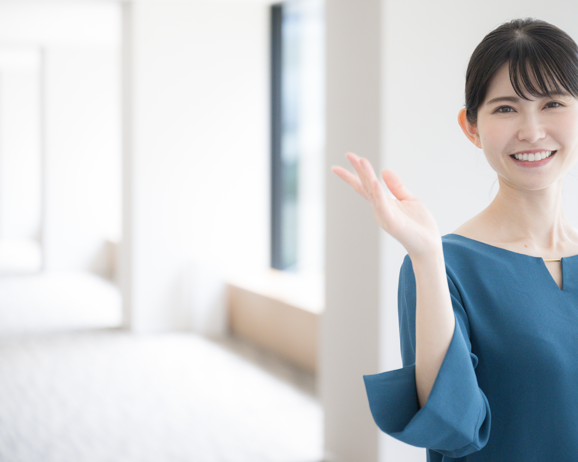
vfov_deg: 18.1
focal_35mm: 85
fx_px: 1454
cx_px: 350
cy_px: 223
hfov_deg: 22.4
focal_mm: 70
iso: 1000
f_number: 2.8
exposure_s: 1/250
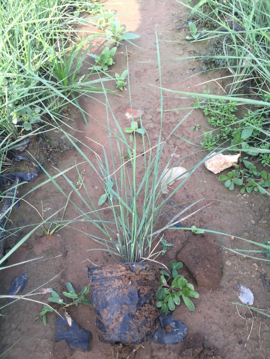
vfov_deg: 61.6
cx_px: 135
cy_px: 180
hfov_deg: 48.2
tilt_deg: -53.0
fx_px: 301
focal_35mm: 29
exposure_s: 1/230
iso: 32
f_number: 2.2
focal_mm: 4.15
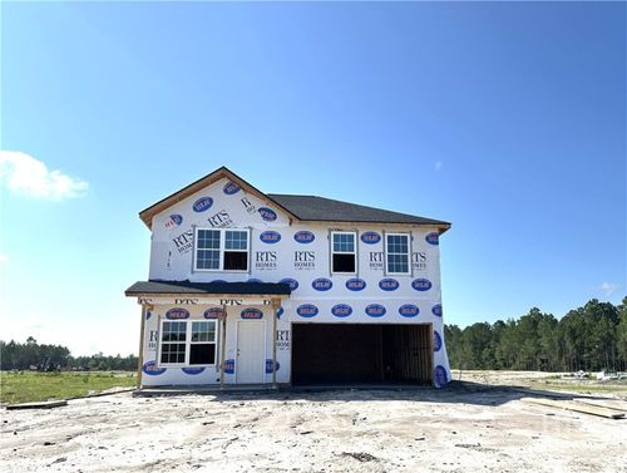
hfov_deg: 71.5
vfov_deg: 57.0
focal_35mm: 24
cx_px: 314
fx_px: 436
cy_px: 236
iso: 80
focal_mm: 6.86
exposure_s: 1/3155
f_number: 1.78
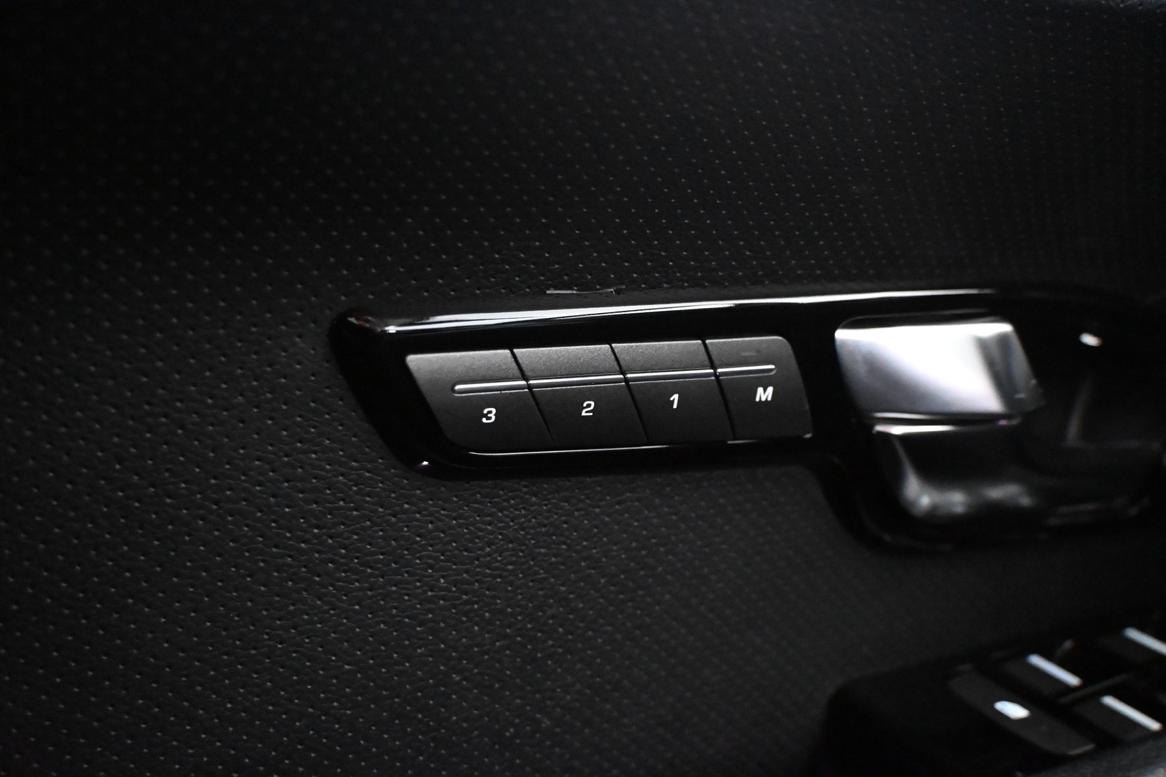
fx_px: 1044
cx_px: 583
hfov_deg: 58.3
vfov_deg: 40.8
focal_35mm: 32
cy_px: 388
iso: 12800
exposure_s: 1/25
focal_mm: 21.5
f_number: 4
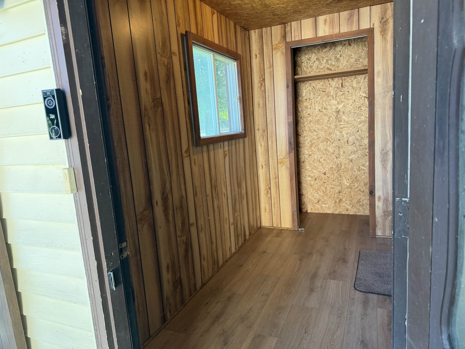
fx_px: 322
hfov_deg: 71.6
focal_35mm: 24
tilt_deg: -8.8
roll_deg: +4.9
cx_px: 232
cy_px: 174
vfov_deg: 56.8
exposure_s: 1/121
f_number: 1.78
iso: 160
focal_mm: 6.76
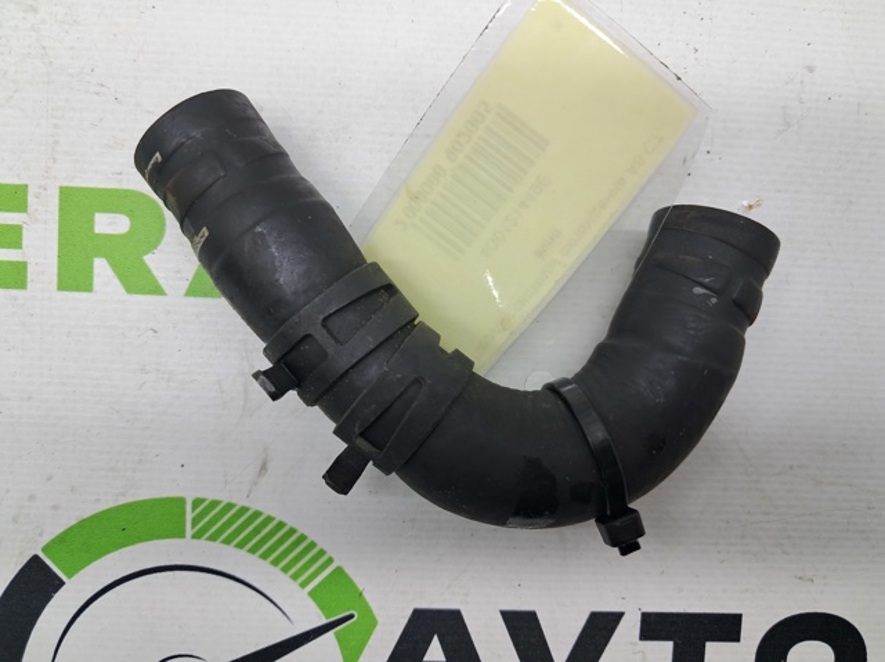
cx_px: 442
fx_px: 690
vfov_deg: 51.3
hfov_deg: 65.4
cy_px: 331
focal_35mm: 27
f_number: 1.8
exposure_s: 1/50
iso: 50
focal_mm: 4
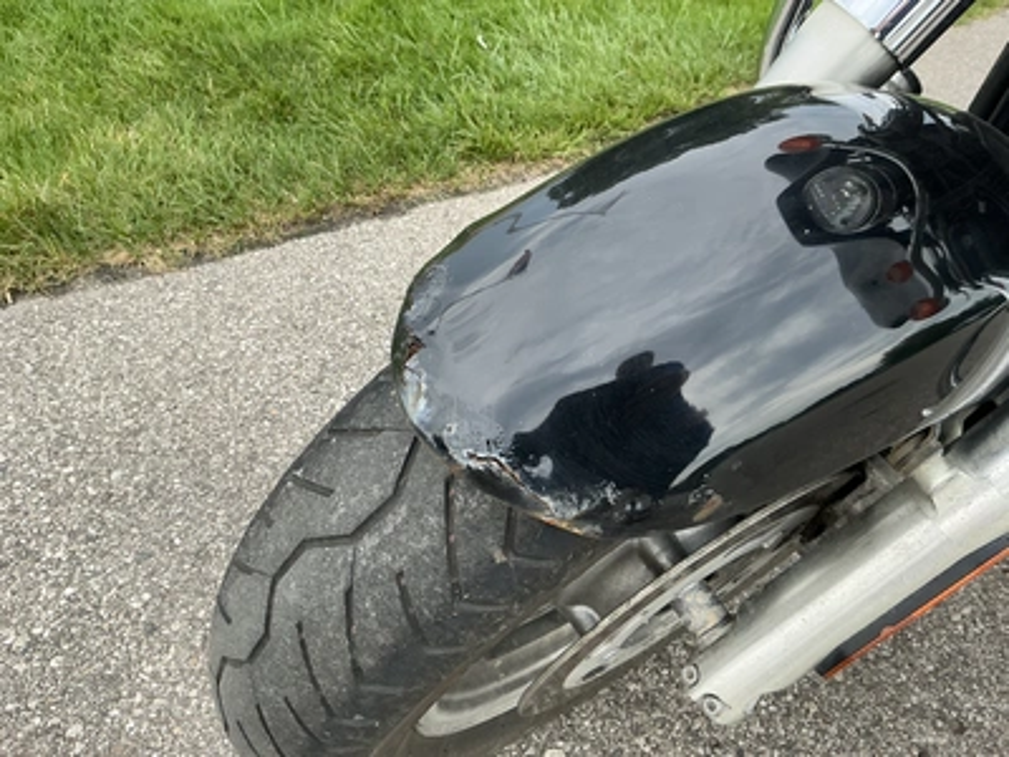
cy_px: 378
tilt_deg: -44.6
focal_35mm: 28
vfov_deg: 49.7
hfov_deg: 63.4
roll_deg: -6.8
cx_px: 504
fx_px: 816
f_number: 1.8
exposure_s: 1/230
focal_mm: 3
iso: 20
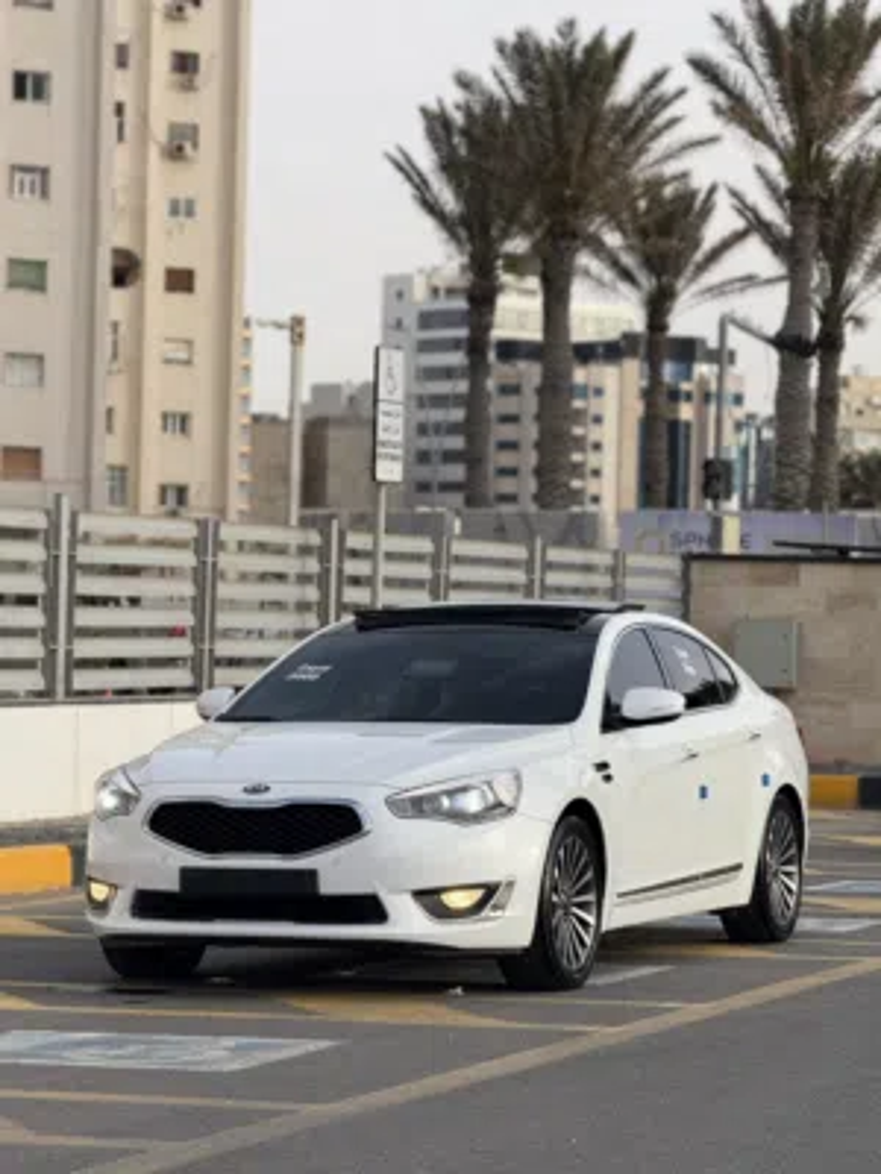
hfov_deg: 12.3
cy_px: 587
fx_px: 4072
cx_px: 440
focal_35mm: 120
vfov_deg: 16.4
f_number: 2.8
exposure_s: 1/514
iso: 50
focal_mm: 15.66
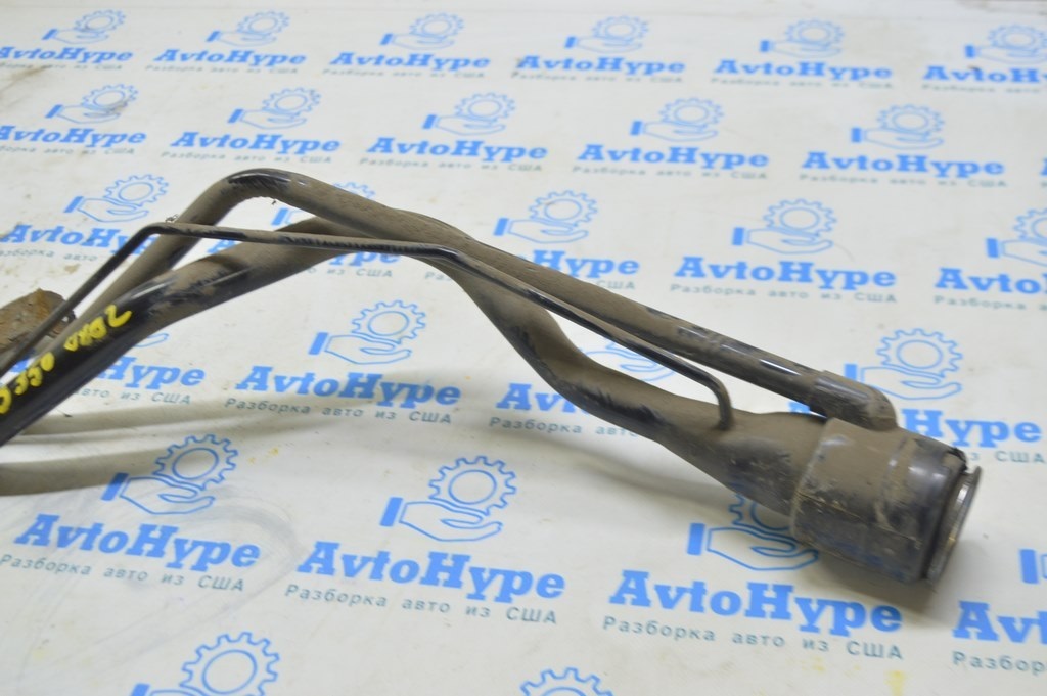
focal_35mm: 45
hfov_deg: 43.6
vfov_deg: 29.8
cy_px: 348
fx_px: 1308
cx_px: 524
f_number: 5.6
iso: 400
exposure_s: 1/20
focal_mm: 30
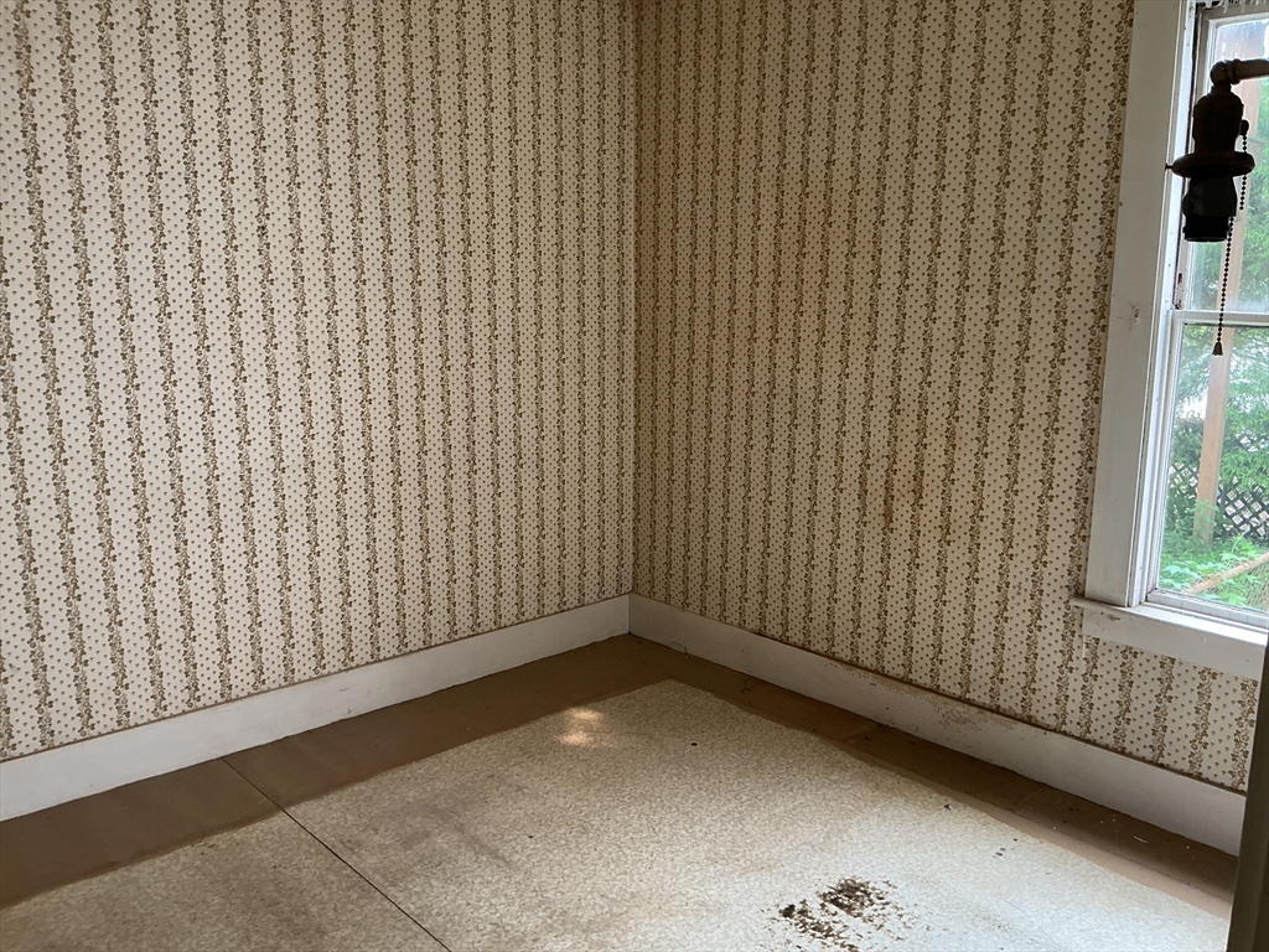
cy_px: 476
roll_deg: +0.1
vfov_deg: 48.2
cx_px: 634
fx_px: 1063
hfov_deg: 61.7
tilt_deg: -10.7
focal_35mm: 29
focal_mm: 3
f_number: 1.8
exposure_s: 1/60
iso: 100
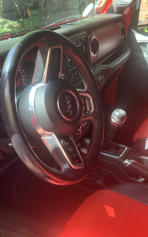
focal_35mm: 42
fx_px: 271
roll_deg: +0.3
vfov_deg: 47.2
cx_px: 39
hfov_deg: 30.1
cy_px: 120
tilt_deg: -26.6
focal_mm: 3
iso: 64
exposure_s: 1/94
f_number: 1.8
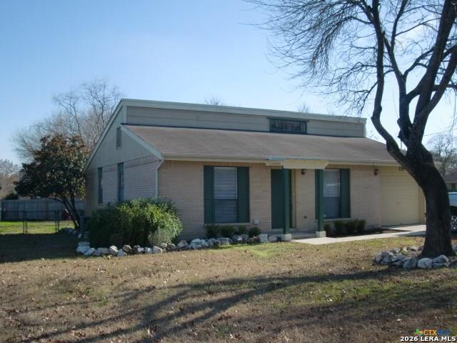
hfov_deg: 49.0
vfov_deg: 37.7
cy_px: 172
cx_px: 228
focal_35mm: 38
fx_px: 502
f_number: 3.9
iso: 64
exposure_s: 1/500
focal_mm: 6.66
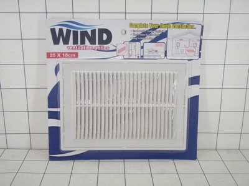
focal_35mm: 51
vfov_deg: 28.6
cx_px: 124
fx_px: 367
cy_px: 93
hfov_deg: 37.5
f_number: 4
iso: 125
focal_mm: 9.13
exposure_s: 1/40
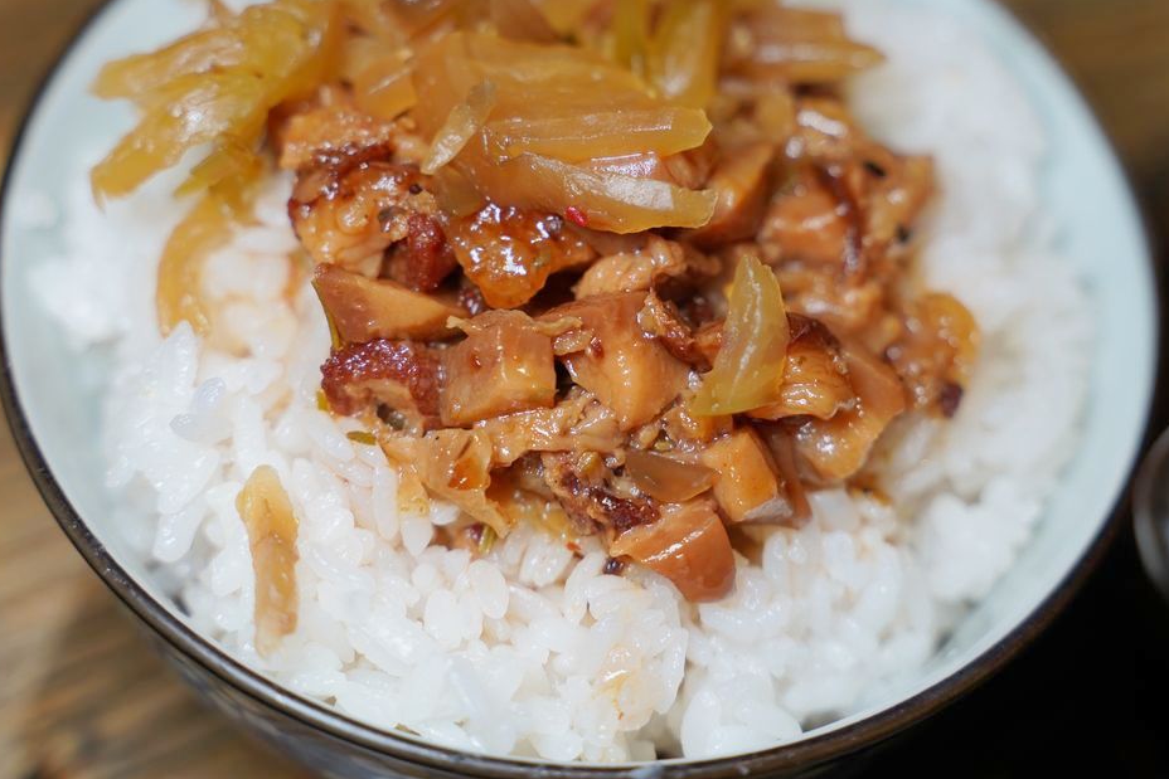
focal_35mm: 97
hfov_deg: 21.0
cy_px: 277
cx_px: 621
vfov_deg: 14.1
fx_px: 3150
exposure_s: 1/80
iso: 200
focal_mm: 75
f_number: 4
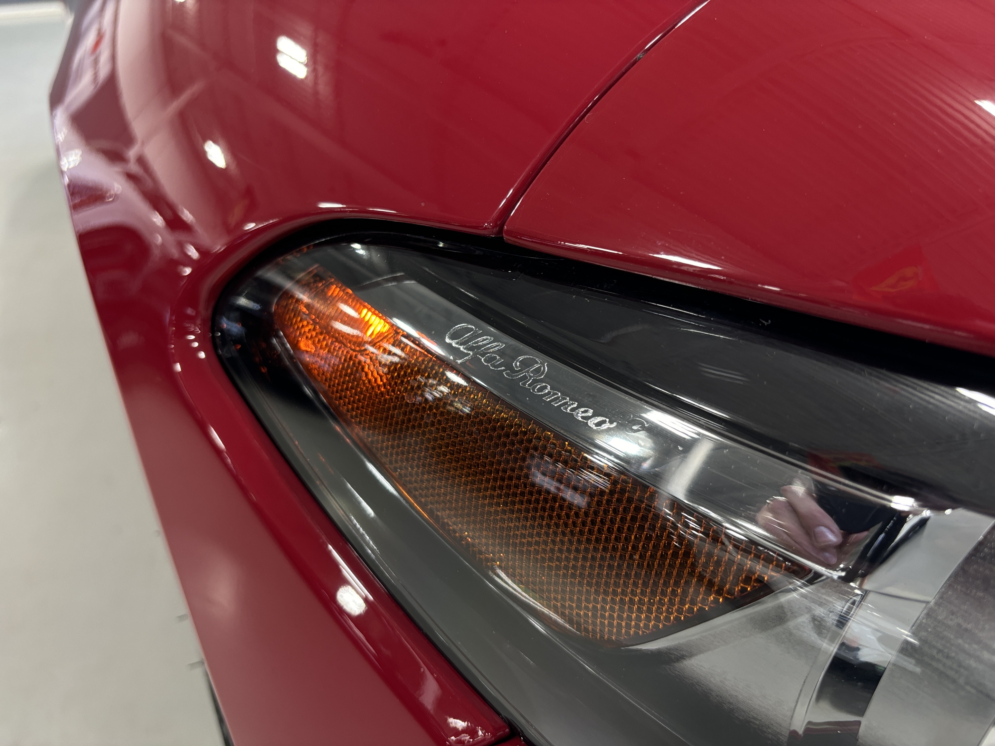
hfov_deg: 67.3
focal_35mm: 26
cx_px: 498
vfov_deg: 53.1
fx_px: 747
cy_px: 373
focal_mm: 5.96
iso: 125
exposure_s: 1/50
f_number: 1.6
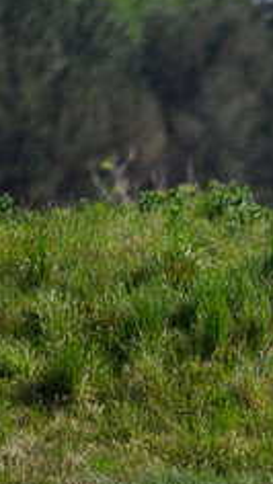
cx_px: 528
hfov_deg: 0.8
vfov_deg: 1.5
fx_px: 18531
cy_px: 337
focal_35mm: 1442
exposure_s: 1/2500
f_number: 4
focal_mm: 560
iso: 500
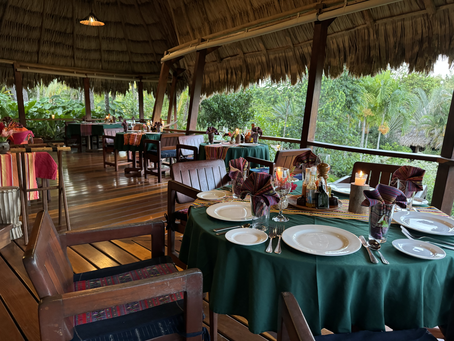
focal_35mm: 24
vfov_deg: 56.8
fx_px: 315
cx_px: 227
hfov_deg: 71.6
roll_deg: -0.8
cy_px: 170
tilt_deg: -11.1
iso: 640
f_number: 1.78
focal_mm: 6.76
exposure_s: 1/40
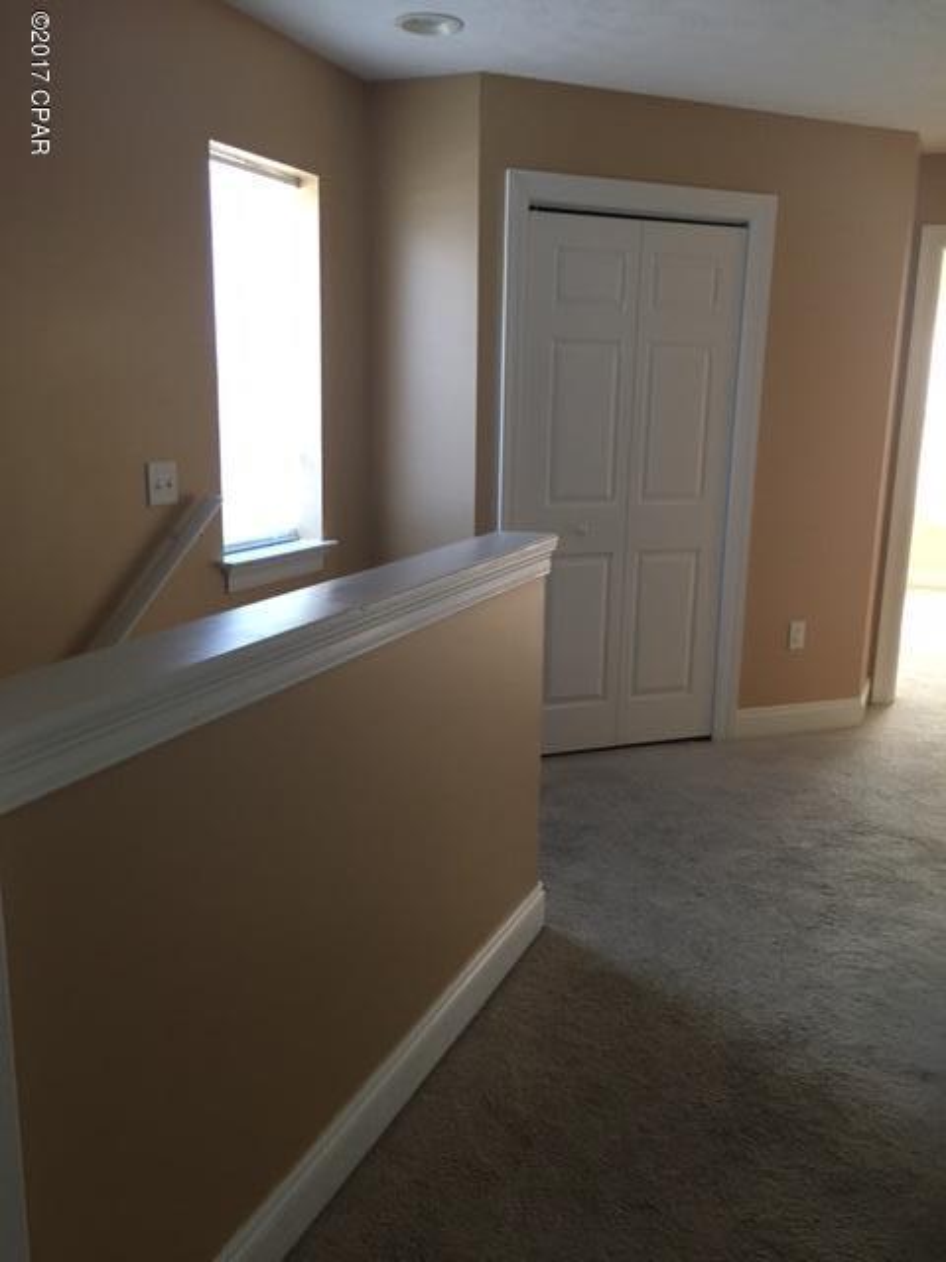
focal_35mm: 29
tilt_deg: -12.4
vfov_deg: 61.7
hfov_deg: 48.2
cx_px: 473
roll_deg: -1.2
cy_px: 631
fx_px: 1057
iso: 160
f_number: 2.2
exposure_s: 1/30
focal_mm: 4.15
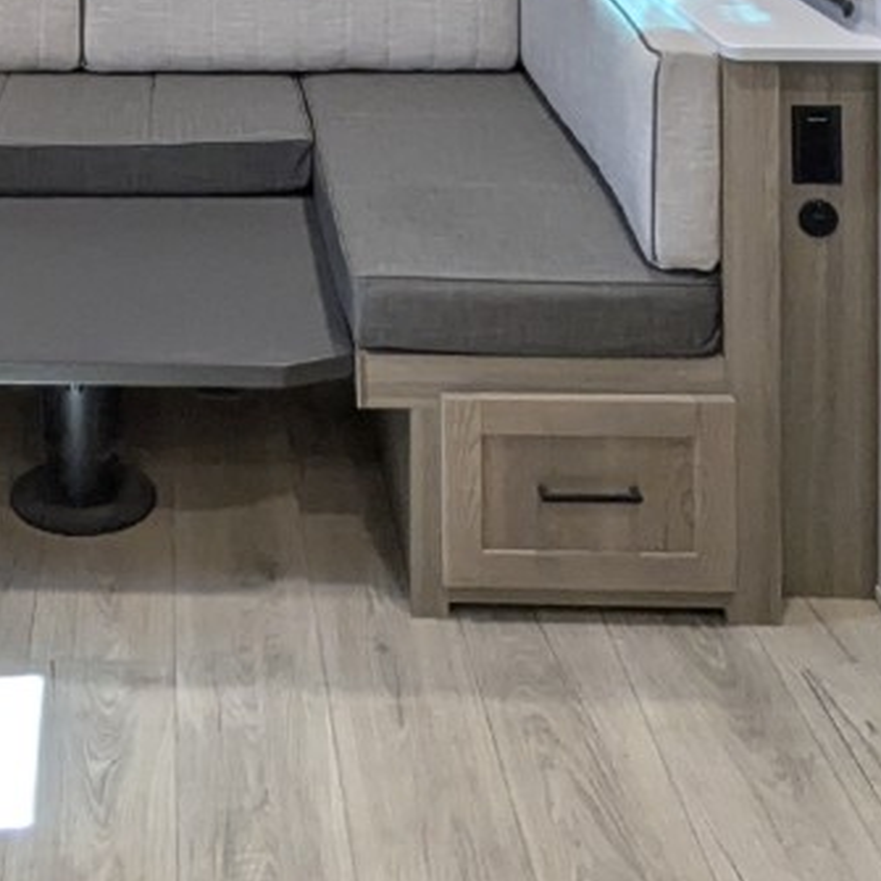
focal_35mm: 59
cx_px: 38
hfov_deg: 27.7
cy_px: -384
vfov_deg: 23.9
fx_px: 1699
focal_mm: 2.35
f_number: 2.2
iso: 309
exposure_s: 1/84.2
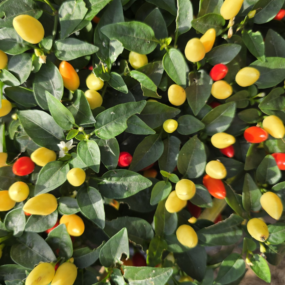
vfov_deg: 57.3
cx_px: 134
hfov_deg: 57.3
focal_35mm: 28
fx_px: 261
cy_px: 140
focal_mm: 6.3
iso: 12
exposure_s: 1/273
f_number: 1.7
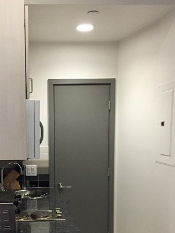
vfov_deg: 39.6
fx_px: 317
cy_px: 166
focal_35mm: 47
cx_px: 42
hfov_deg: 30.3
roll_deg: -0.4
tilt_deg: -7.2
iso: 250
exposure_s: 1/20
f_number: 2.2
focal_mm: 4.15
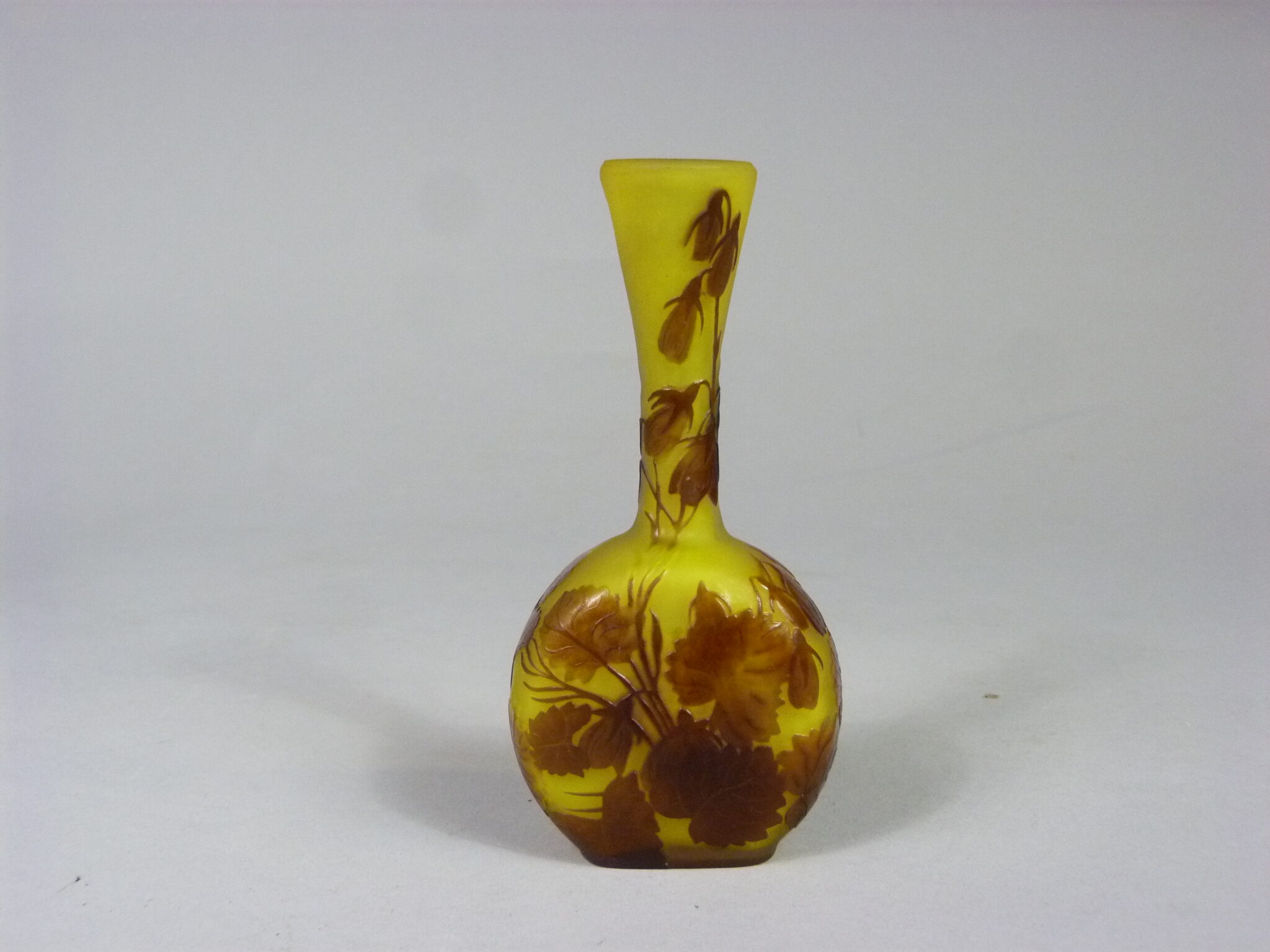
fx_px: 1614
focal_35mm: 44
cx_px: 635
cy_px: 476
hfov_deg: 42.9
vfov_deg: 32.9
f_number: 3.2
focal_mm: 7.9
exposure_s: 1/50
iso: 400
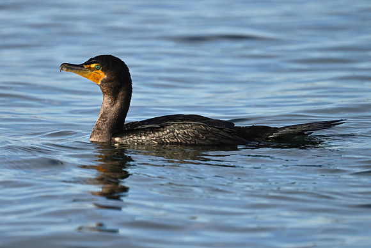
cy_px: 124
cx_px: 186
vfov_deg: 1.7
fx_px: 8246
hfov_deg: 2.6
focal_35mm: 800
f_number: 6.3
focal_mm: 800
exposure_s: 1/800
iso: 250
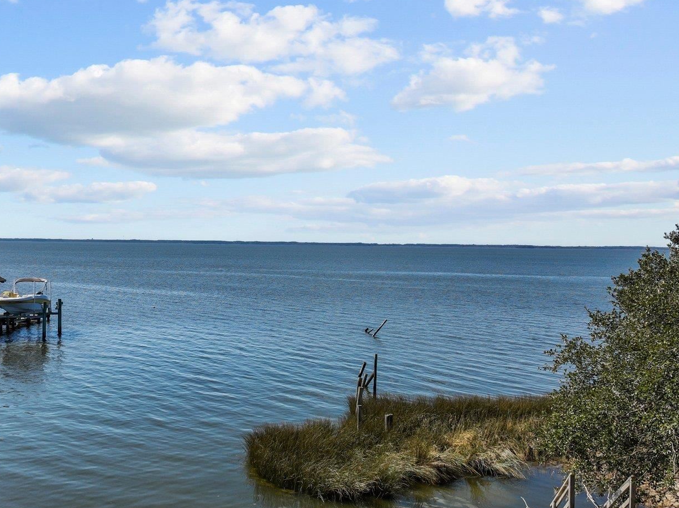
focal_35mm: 40
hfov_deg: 46.6
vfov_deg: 35.9
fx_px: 784
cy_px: 266
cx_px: 284
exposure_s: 1/3200
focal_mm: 12.29
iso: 100
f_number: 2.8
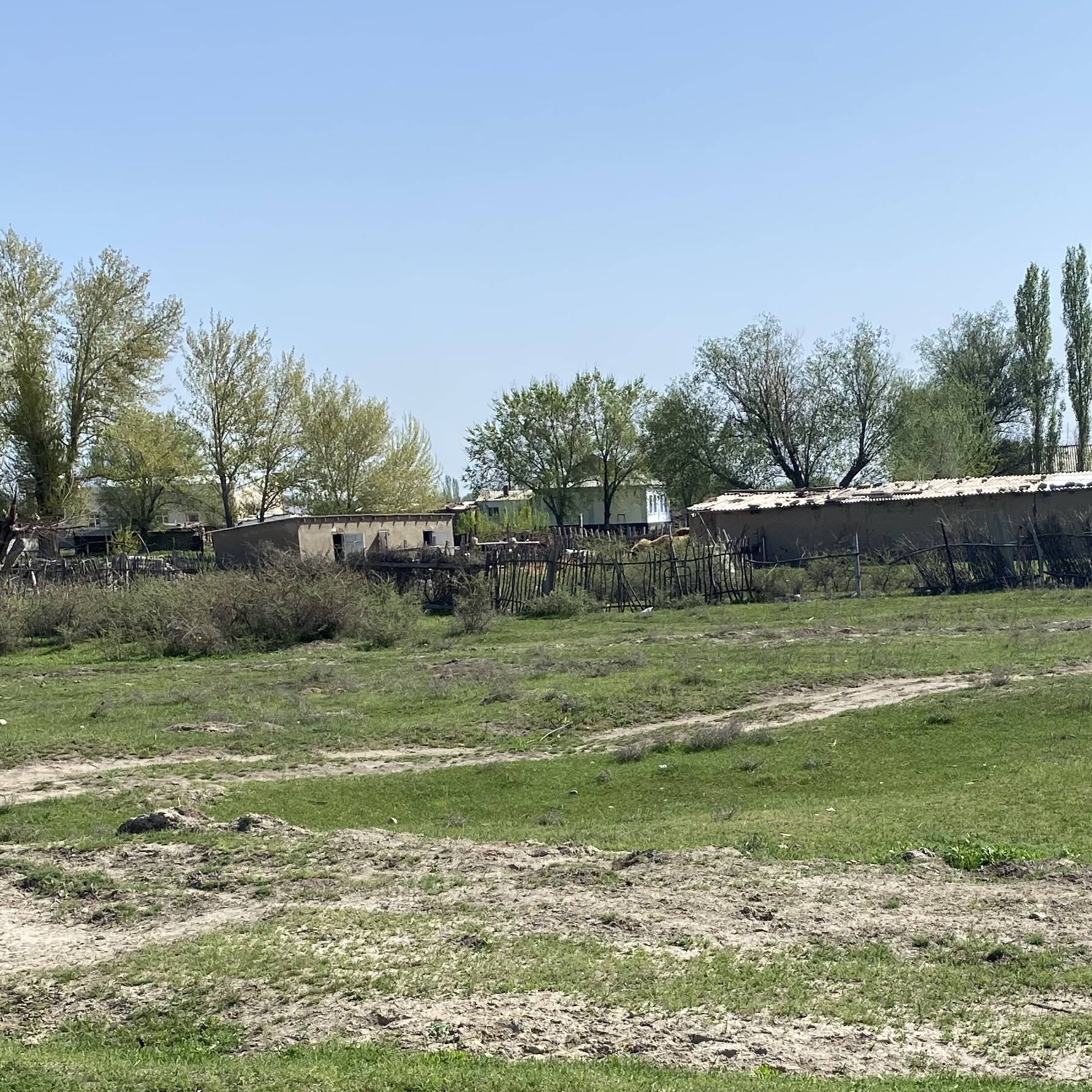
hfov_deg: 32.3
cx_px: 784
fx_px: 1856
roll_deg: +2.0
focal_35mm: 52
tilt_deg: -7.0
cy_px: 856
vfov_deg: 32.0
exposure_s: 1/3497
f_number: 1.8
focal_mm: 4.25
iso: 32
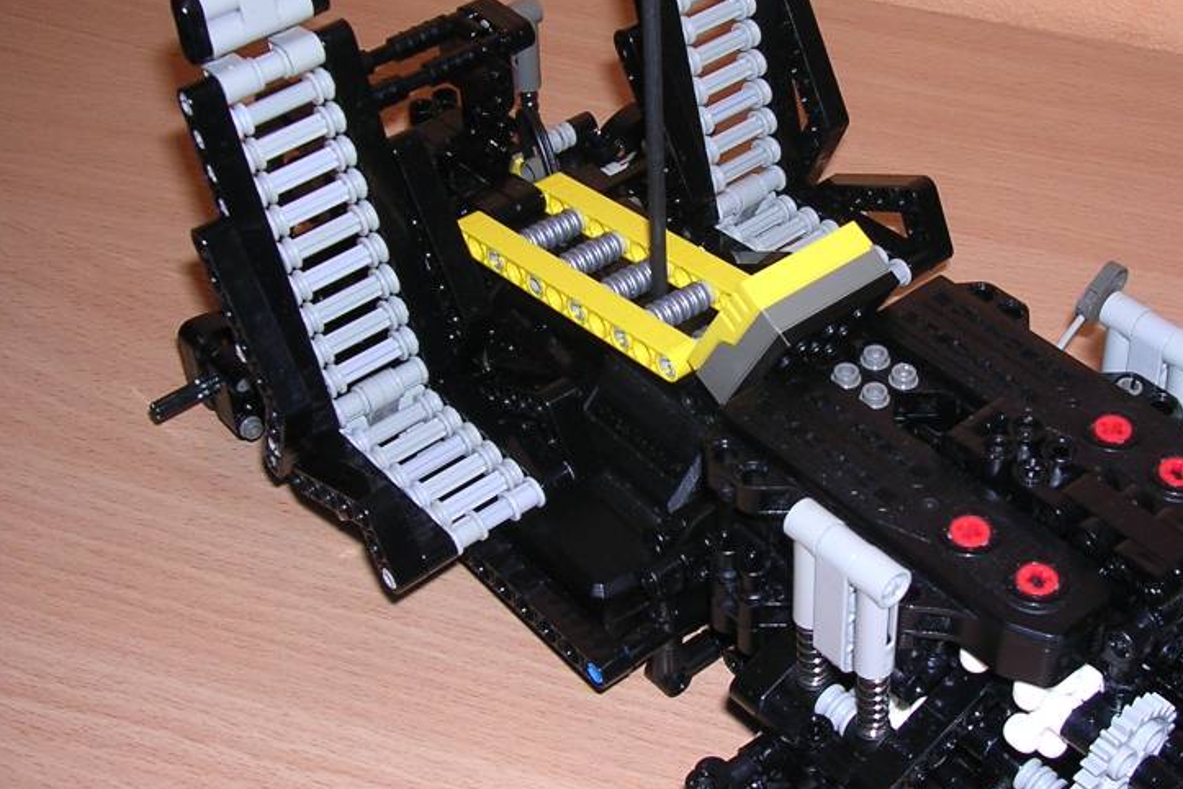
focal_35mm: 56
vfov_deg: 24.2
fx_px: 1840
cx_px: 718
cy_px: 332
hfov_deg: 35.5
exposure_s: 1/60.1
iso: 100
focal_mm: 5.8
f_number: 2.8
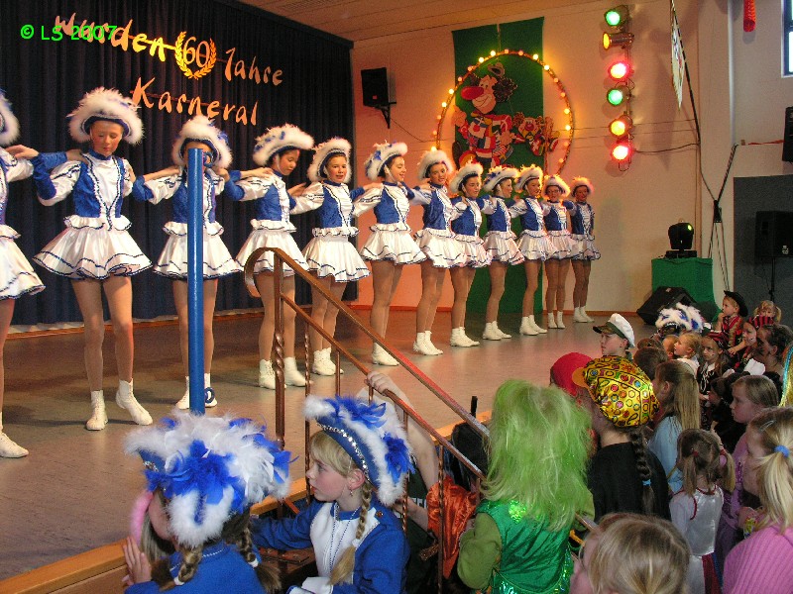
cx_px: 396
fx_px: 802
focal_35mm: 35
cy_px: 297
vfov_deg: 40.7
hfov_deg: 52.6
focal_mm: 8.9
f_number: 4
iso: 200
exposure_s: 1/30
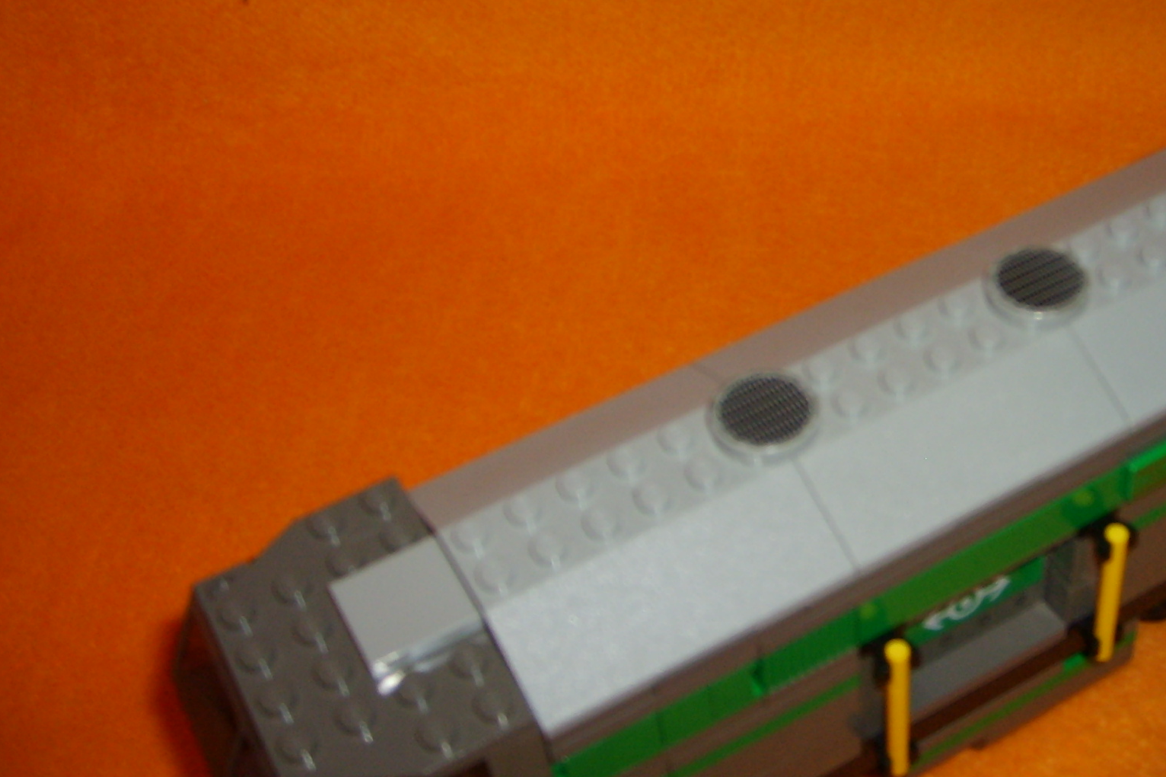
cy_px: 299
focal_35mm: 54
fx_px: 1749
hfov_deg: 36.1
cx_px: 855
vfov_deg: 25.0
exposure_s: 1/45
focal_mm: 5.8
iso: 100
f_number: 2.8
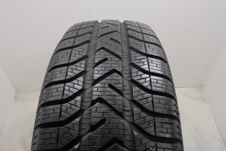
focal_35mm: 28
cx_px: 110
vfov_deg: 46.3
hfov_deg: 65.5
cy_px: 66
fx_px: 176
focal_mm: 4.6
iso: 200
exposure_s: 1/30
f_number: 3.5
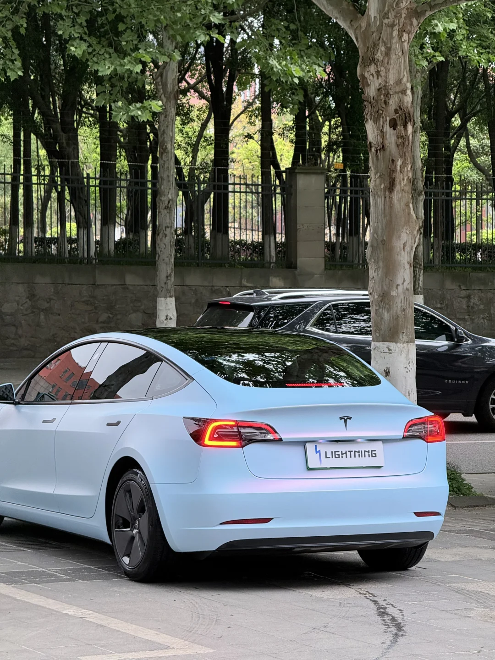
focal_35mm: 120
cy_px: 330
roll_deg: +0.1
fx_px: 2288
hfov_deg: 12.3
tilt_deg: -2.4
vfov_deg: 16.4
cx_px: 248
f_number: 2.8
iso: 64
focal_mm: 15.66
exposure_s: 1/153
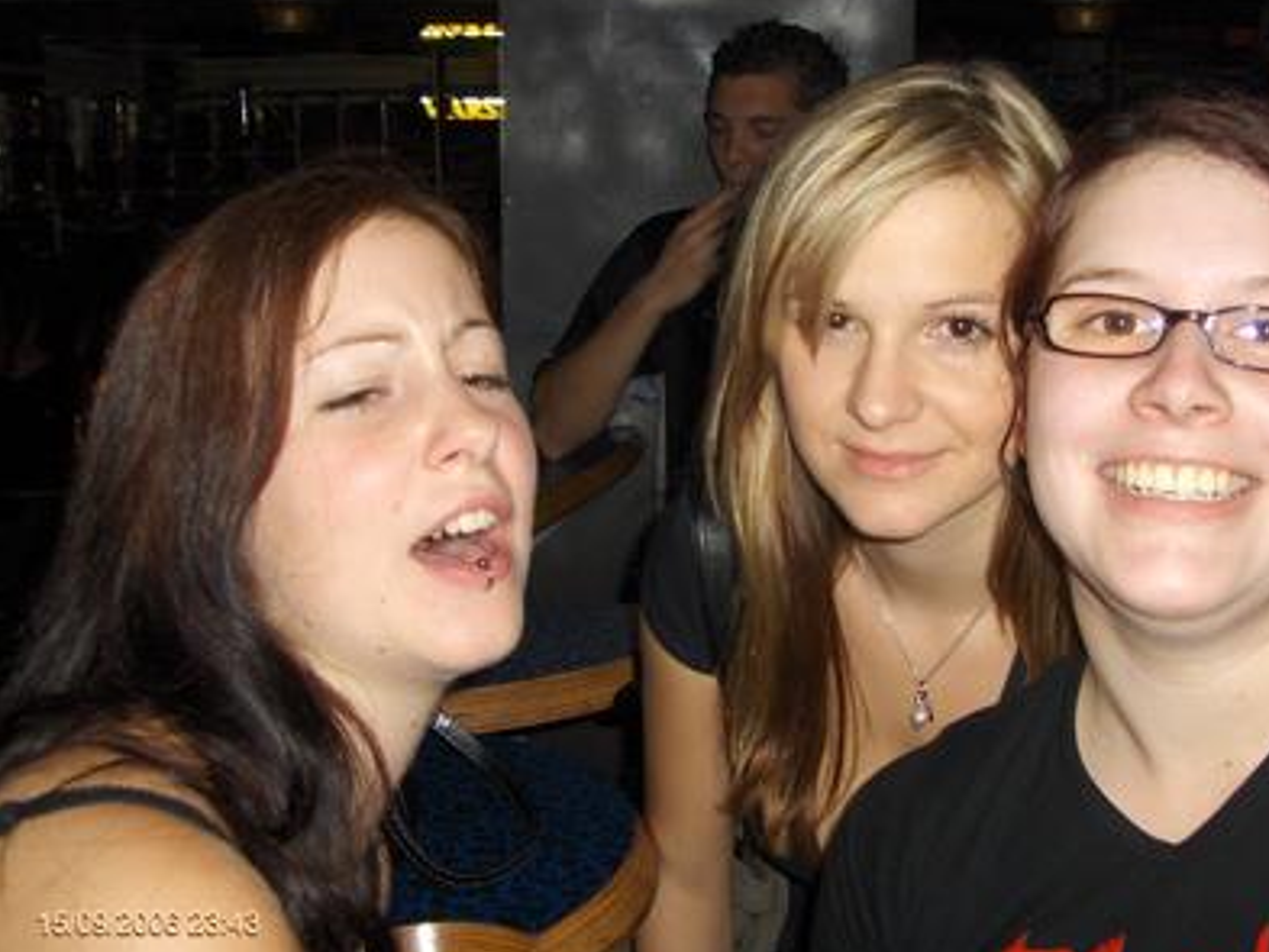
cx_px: 704
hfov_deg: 44.7
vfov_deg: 34.4
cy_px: 478
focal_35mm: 42
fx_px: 1540
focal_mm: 5.8
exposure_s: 1/60
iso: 100
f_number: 2.6
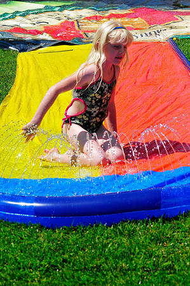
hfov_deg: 13.0
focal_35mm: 105
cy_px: 143
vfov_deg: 19.5
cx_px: 95
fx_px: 833
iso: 200
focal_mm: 70
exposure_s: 1/640
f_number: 6.3
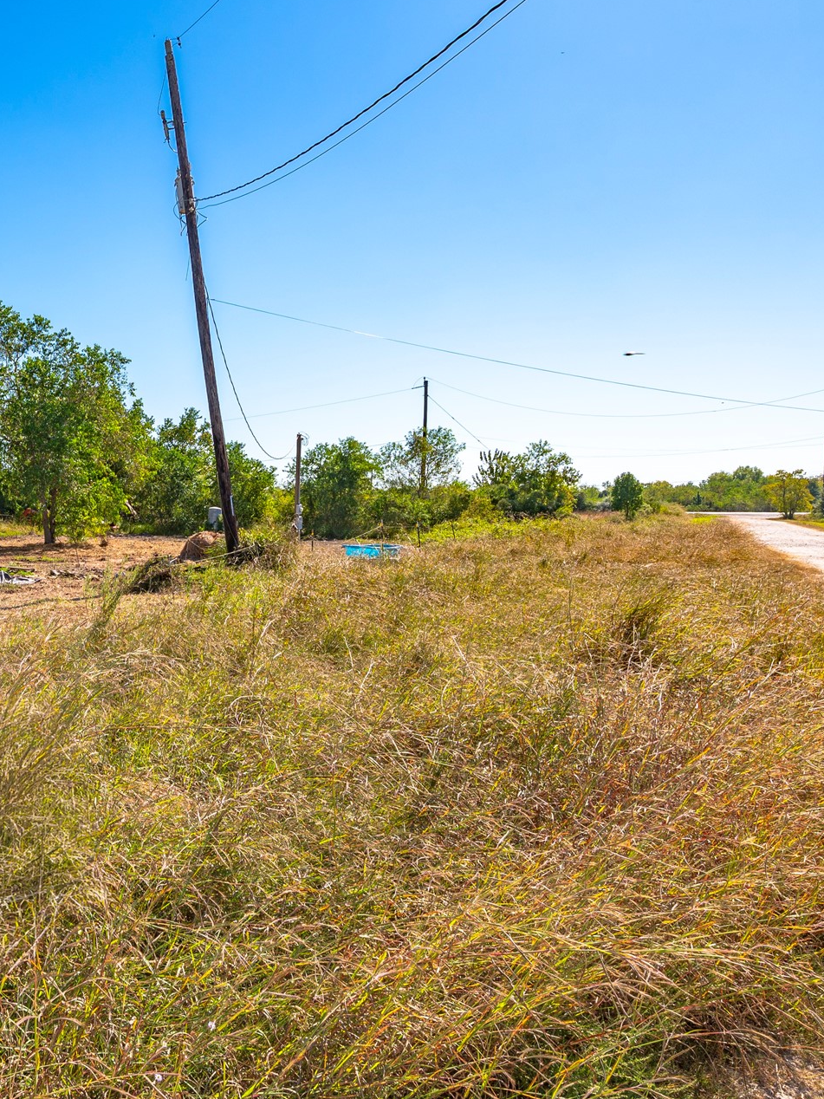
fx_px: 889
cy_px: 530
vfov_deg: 63.4
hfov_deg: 45.0
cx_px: 77
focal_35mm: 28
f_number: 13
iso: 125
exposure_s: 1/160
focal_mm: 17
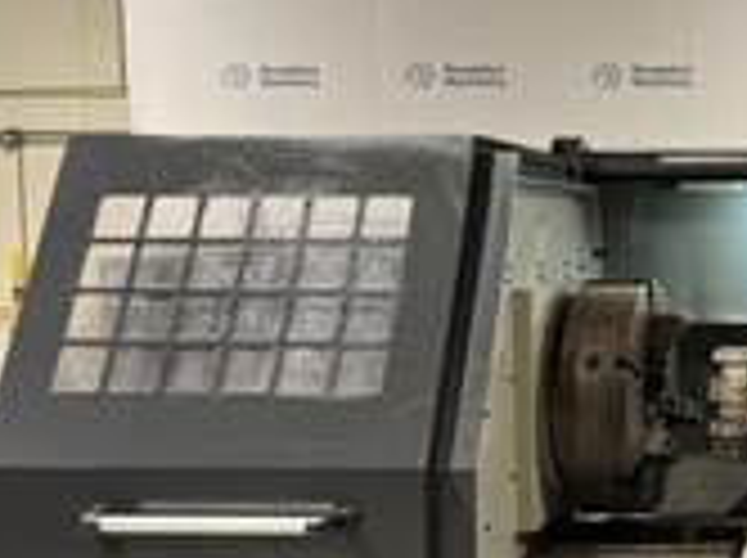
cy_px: 306
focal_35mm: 58
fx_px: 1250
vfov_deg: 25.2
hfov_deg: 29.0
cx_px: 886
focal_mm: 6.76
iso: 125
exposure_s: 1/60
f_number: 1.78
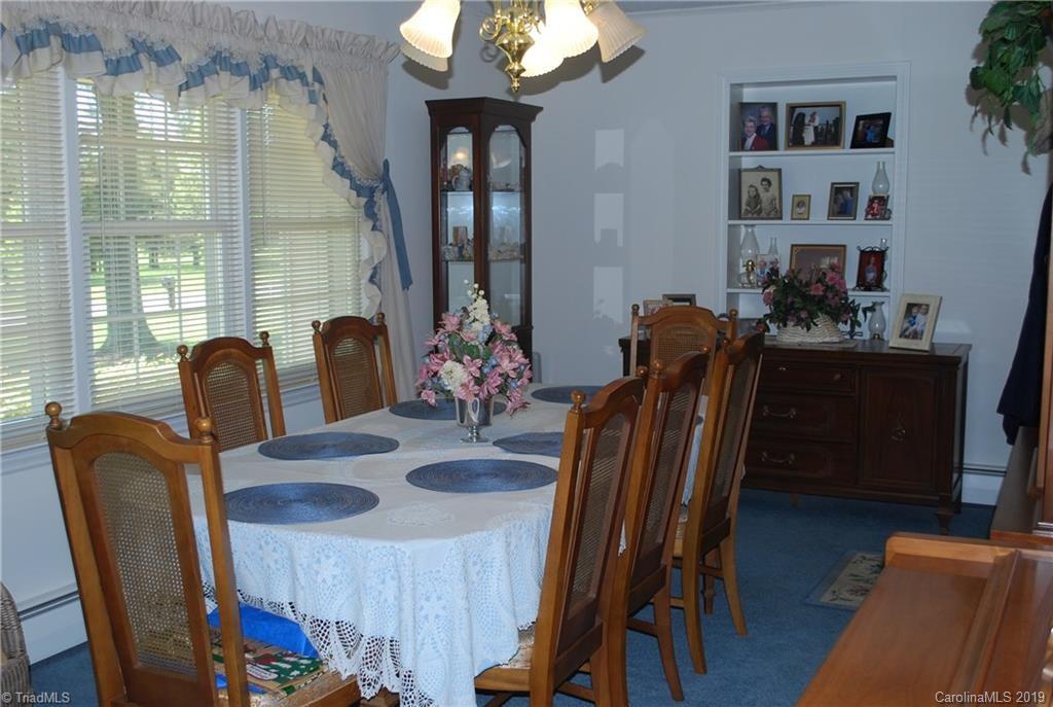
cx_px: 526
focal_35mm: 39
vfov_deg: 34.3
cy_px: 354
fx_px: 1143
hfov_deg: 49.5
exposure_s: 1/60
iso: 200
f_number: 4.2
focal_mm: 26
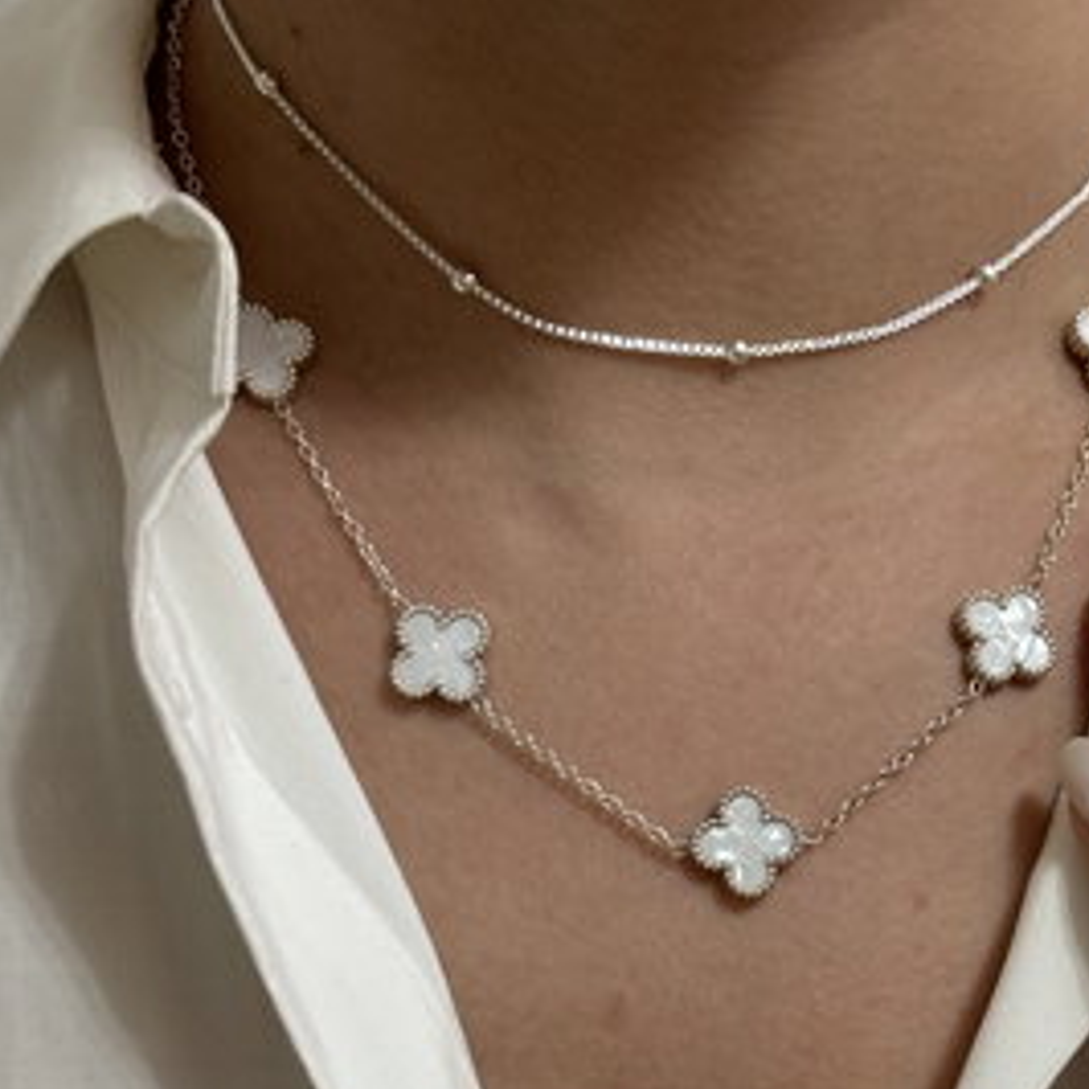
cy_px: 890
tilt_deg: -16.4
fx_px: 3274
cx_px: 782
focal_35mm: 92
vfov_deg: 18.7
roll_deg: -4.1
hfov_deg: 18.8
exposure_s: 1/33
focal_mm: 5.96
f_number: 1.6
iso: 125
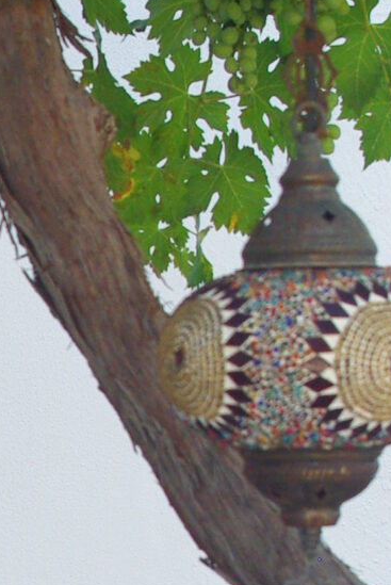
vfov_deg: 11.1
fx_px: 2959
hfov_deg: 7.3
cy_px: 694
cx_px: -321
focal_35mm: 182
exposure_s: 1/180
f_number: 6.7
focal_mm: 26.25
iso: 400
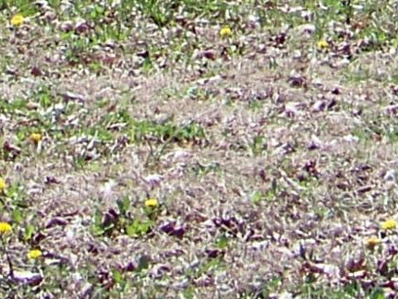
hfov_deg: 6.6
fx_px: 3441
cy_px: -646
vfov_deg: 4.7
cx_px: 120
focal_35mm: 299
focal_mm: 6.75
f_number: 2.8
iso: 64
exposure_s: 1/800
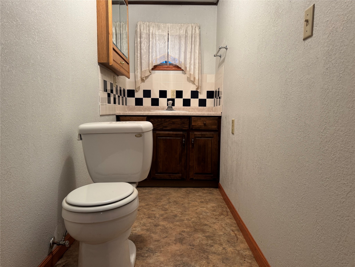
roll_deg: -0.1
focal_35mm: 24
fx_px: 246
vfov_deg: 56.8
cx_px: 178
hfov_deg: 71.6
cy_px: 134
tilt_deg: -3.8
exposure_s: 1/60
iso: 160
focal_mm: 6.76
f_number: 1.78
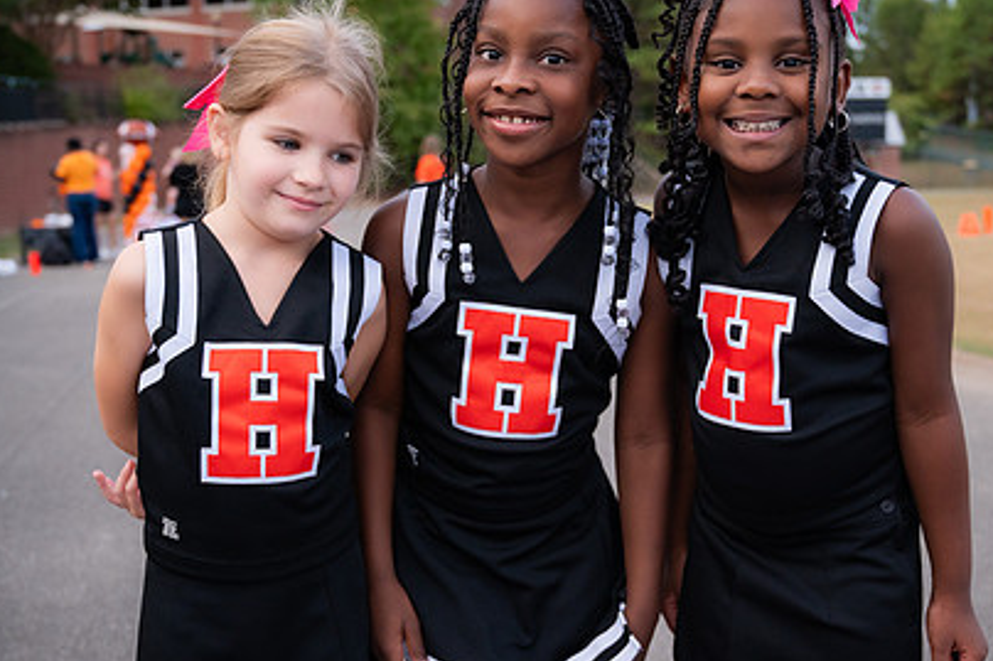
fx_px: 1544
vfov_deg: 24.2
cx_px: 560
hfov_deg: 35.6
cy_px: 354
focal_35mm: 56
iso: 640
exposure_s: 1/640
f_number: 4
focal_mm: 39
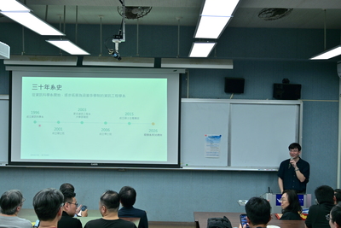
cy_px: 114
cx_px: 170
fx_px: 398
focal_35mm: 42
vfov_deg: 31.9
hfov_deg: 46.4
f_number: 2.8
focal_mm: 28
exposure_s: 1/100
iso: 160
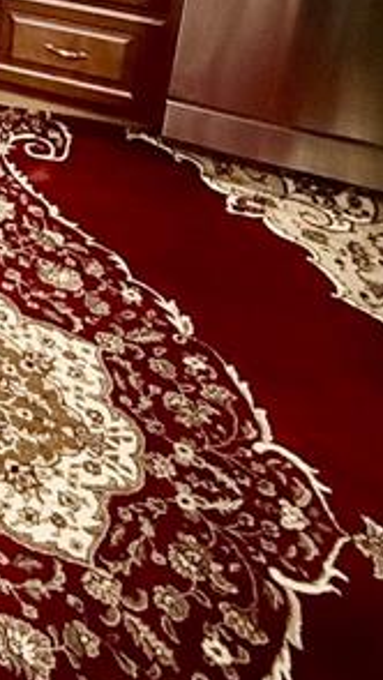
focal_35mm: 53
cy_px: -194
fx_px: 957
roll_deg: +0.2
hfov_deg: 16.2
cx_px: -425
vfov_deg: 31.0
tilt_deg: -14.4
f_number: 2.2
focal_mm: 2.22
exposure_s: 1/60
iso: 1250
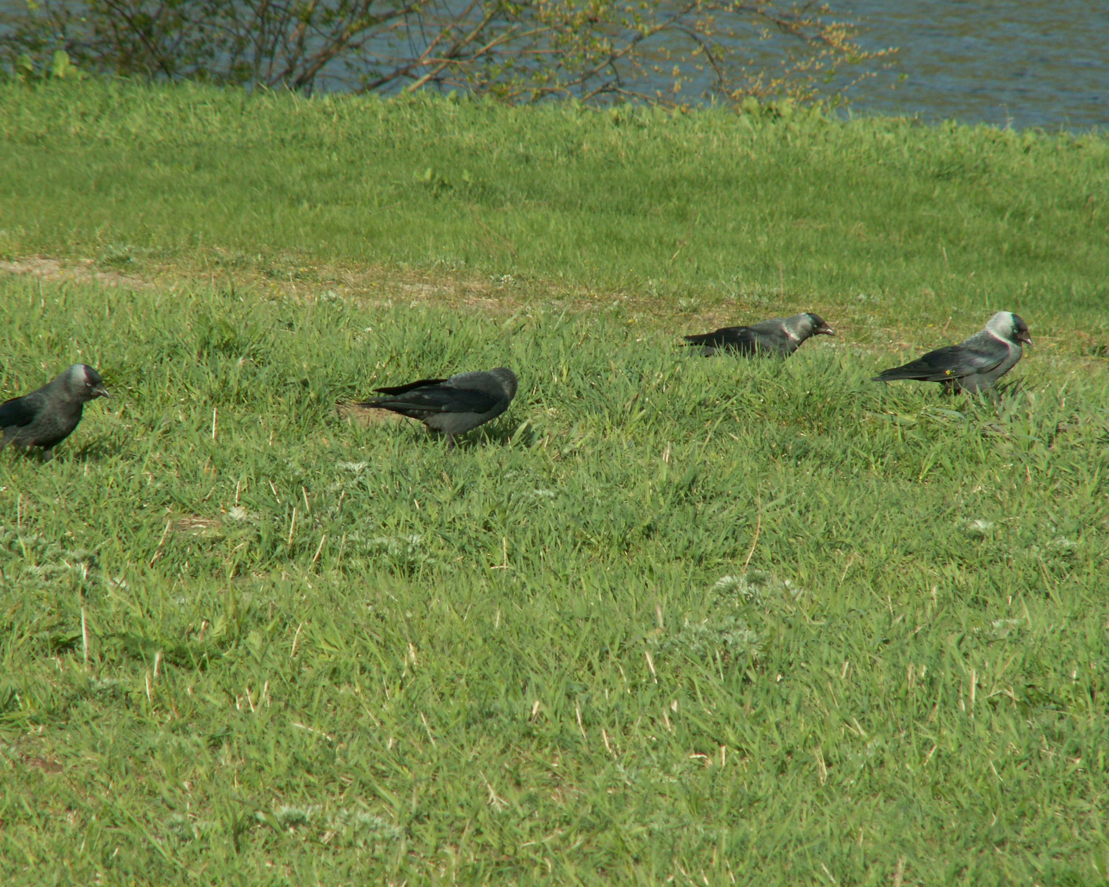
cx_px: 526
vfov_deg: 3.5
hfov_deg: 4.4
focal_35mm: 438
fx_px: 14377
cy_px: 444
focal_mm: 69.45
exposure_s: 1/250
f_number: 6.3
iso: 50
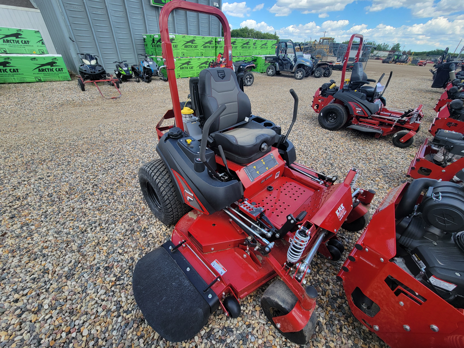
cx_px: 232
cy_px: 174
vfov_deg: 89.9
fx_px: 174
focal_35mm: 13
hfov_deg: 106.2
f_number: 2.2
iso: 50
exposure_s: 1/662
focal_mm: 2.2
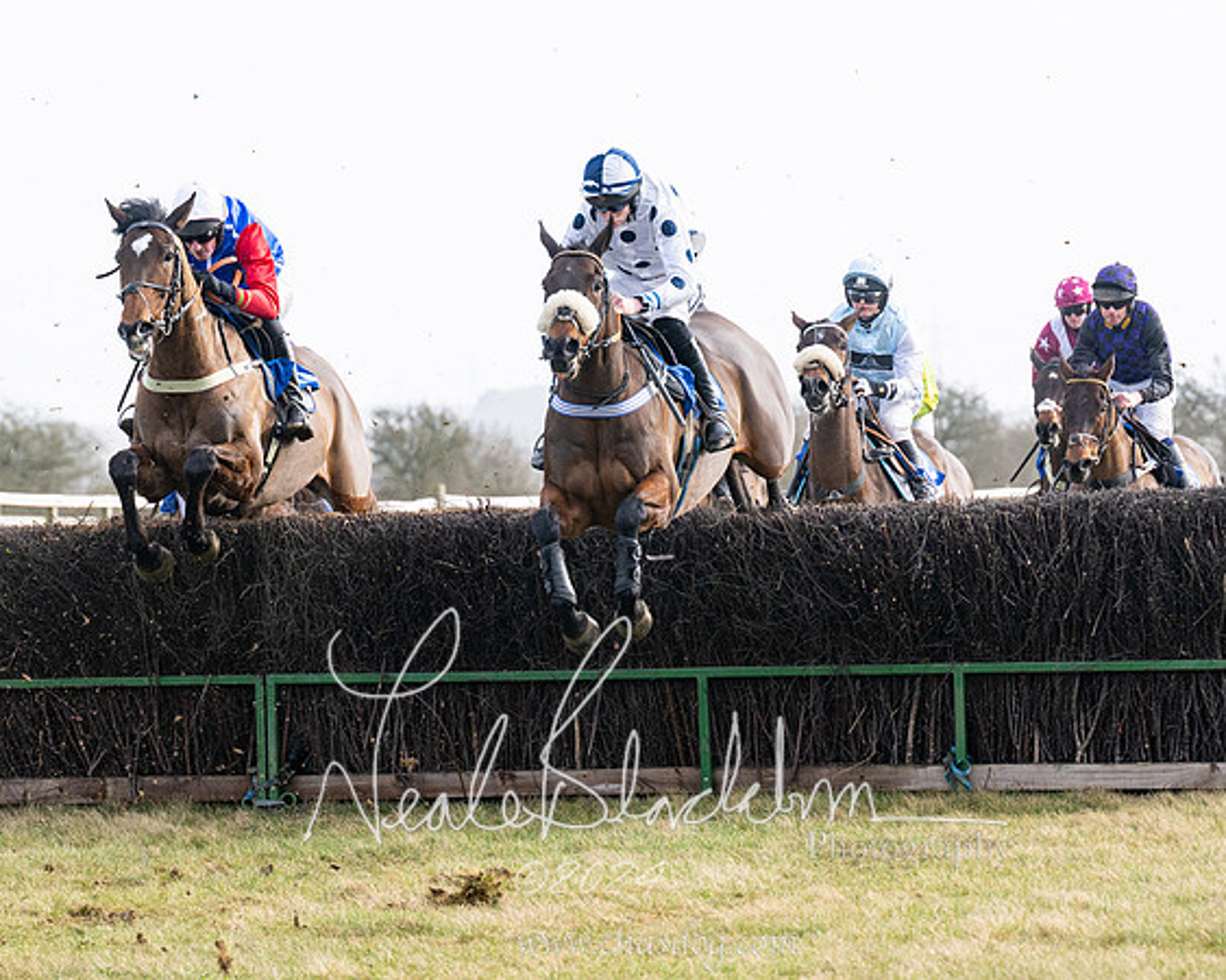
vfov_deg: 6.7
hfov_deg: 8.4
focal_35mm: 229
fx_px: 8322
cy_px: 493
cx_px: 621
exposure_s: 1/1600
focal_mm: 155
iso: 400
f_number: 5
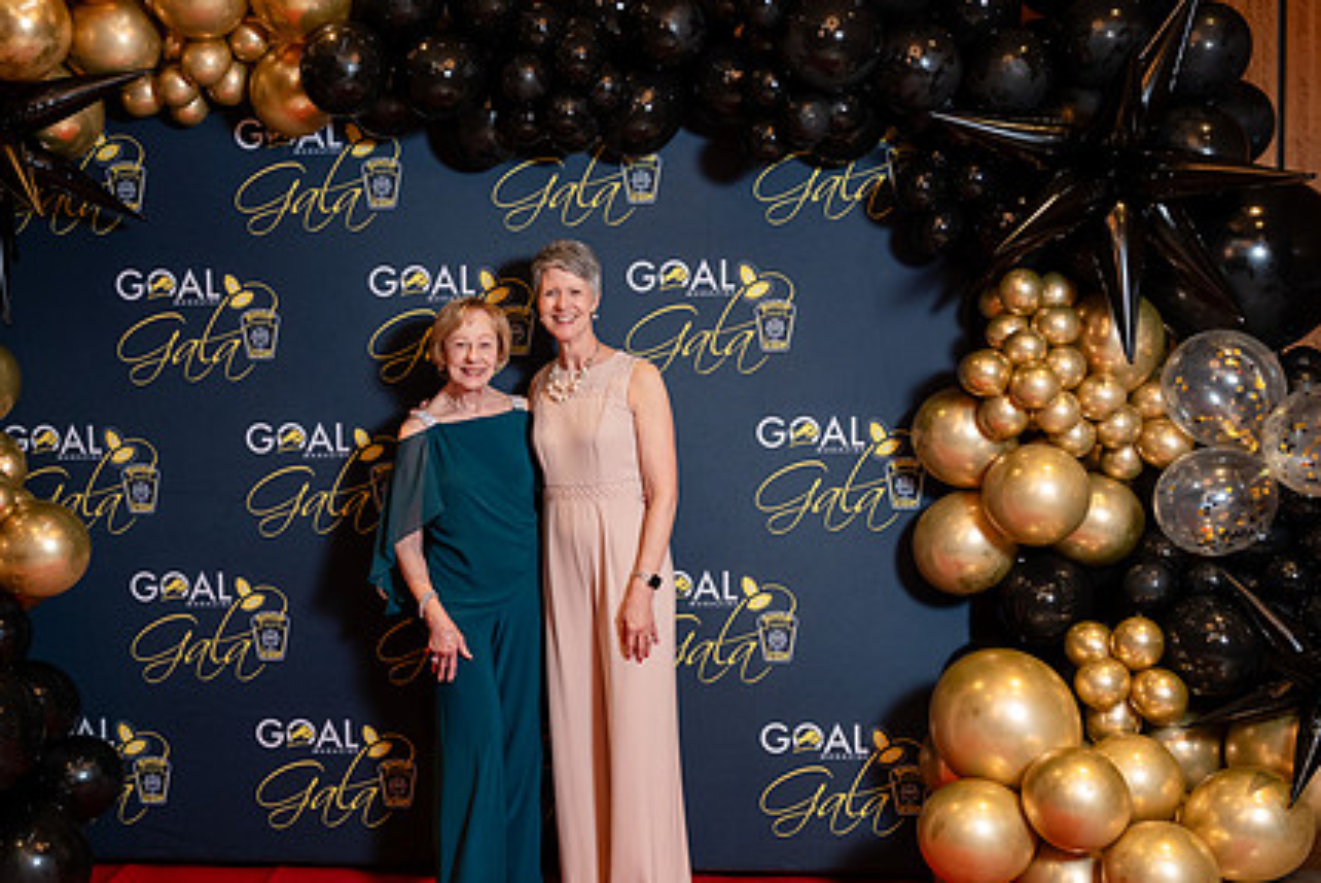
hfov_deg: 49.0
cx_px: 491
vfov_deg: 34.3
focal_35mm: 39
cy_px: 452
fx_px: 1432
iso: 1600
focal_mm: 28
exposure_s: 1/200
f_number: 3.2
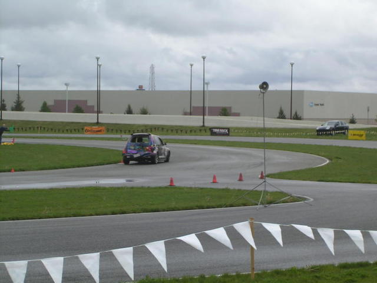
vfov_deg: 13.7
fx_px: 1176
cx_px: 188
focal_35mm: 108
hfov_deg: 18.2
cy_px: 142
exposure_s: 1/401
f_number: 4.9
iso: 50
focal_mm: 16.8
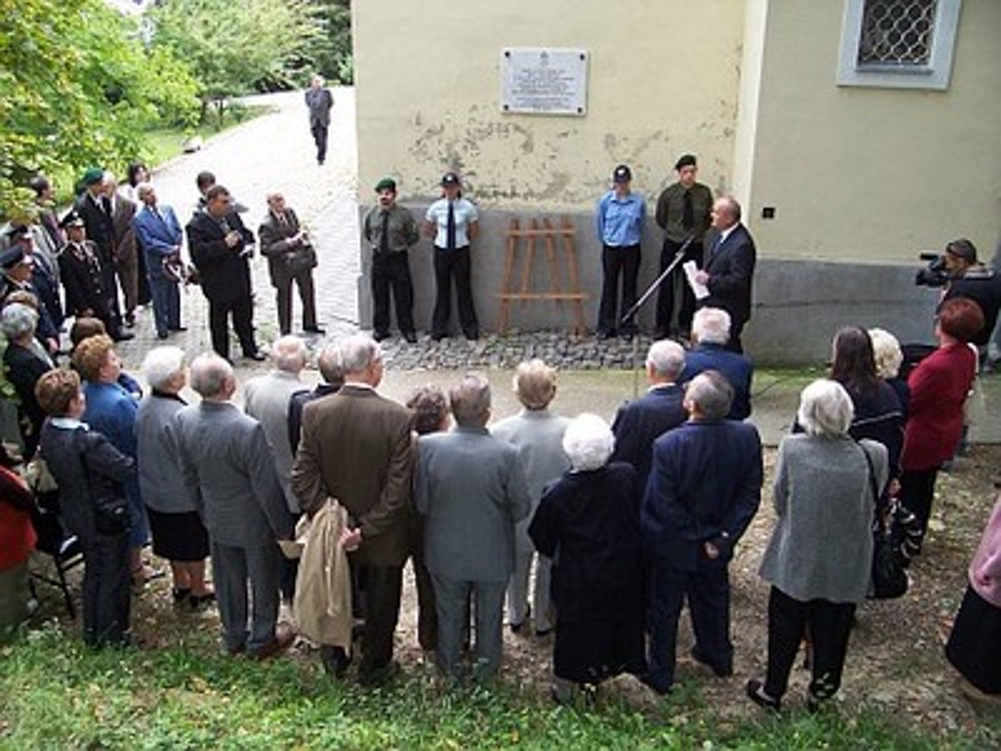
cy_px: 376
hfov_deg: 54.0
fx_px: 983
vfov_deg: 41.8
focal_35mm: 34
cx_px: 500
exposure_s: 1/60
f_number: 2.7
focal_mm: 5.6
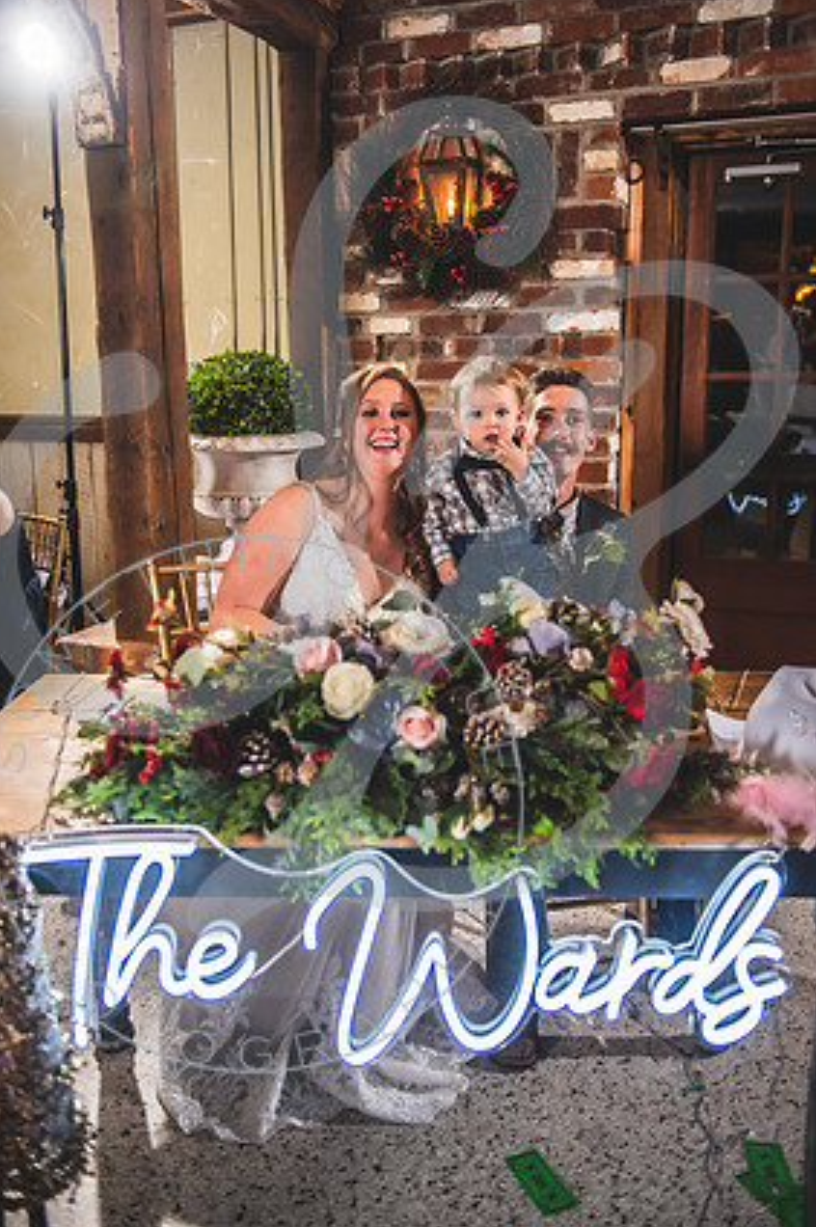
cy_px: 585
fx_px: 1158
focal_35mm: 34
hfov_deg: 38.8
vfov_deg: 55.8
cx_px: 385
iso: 400
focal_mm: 32
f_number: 2.8
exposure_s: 1/100
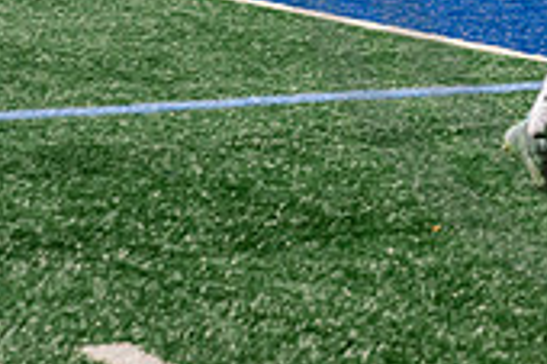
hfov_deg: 8.4
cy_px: -211
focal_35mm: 239
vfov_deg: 5.7
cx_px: 820
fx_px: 3628
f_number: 4
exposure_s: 1/160
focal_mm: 70
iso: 2500
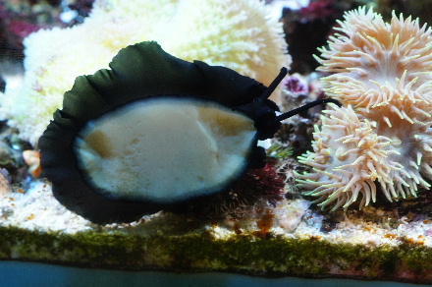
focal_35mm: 75
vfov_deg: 18.1
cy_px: 144
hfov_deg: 27.0
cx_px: 216
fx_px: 899
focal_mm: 50
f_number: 7.1
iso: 1600
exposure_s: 1/50
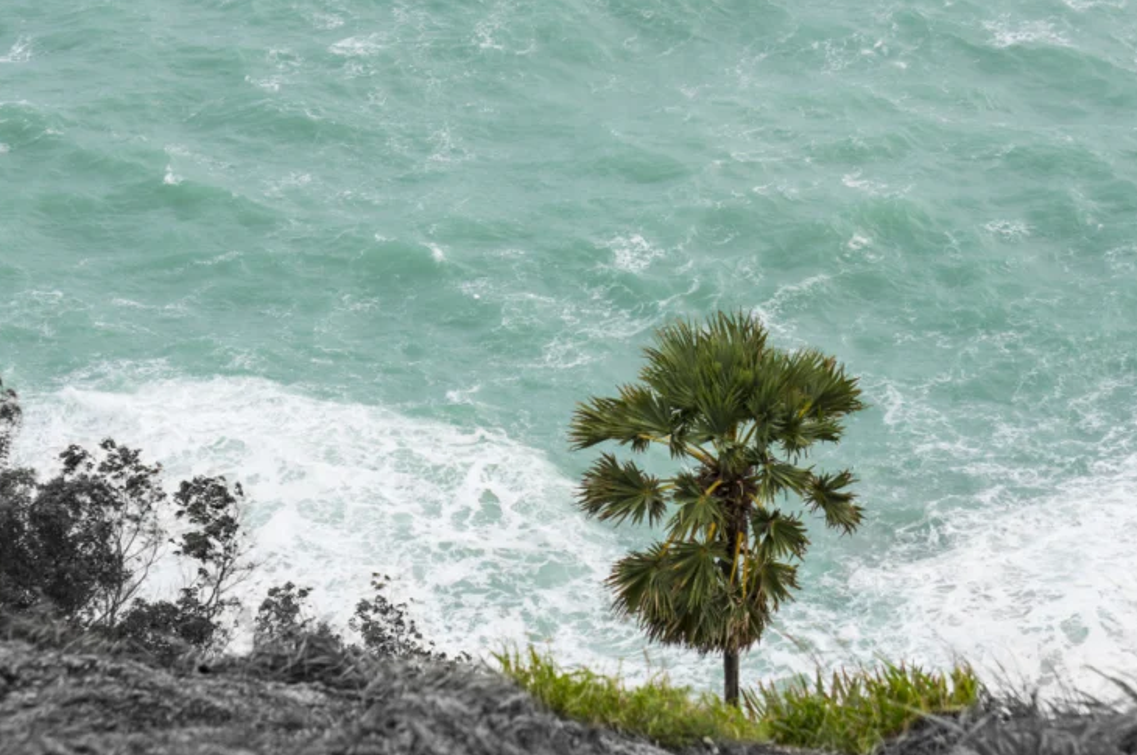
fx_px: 3628
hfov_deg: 17.8
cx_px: 556
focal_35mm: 115
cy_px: 367
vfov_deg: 11.9
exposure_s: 1/200
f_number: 6.3
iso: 100
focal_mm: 56
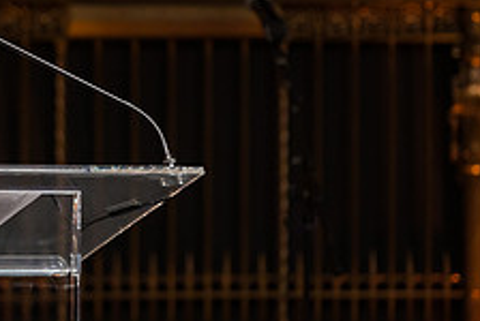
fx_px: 6208
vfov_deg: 3.0
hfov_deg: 4.4
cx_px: -90
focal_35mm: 465
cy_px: 81
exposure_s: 1/200
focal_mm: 180
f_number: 4
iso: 2000
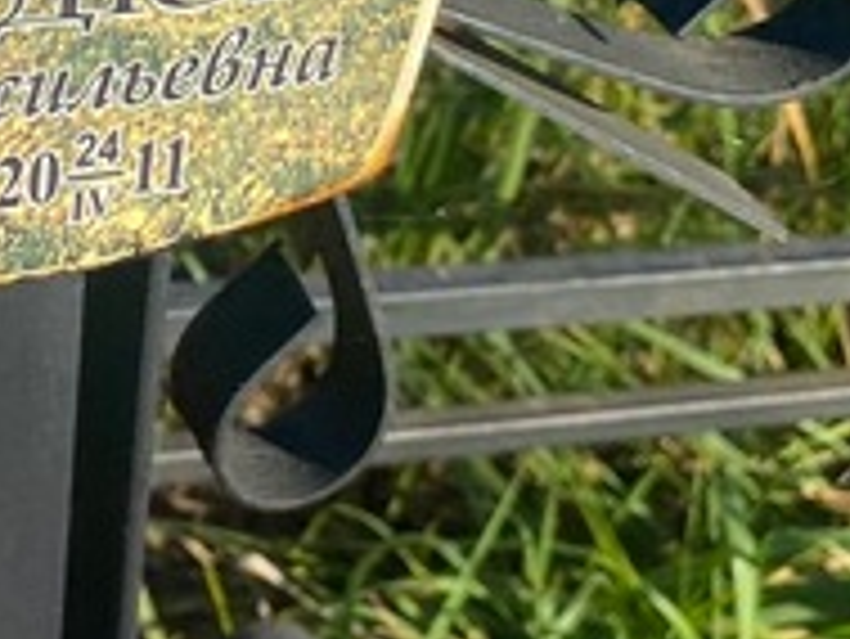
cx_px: -225
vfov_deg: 13.1
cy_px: -158
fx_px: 2703
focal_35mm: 110
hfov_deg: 16.9
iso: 32
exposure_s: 1/3300
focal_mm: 4.25
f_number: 1.8
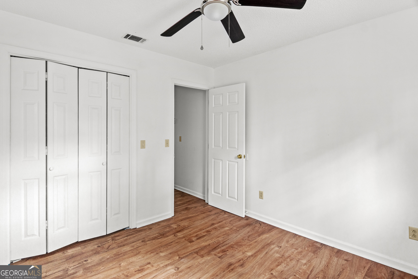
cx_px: 209
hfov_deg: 95.0
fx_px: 192
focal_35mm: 16
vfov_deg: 72.1
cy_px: 140
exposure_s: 3.2
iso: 250
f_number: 8
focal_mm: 11
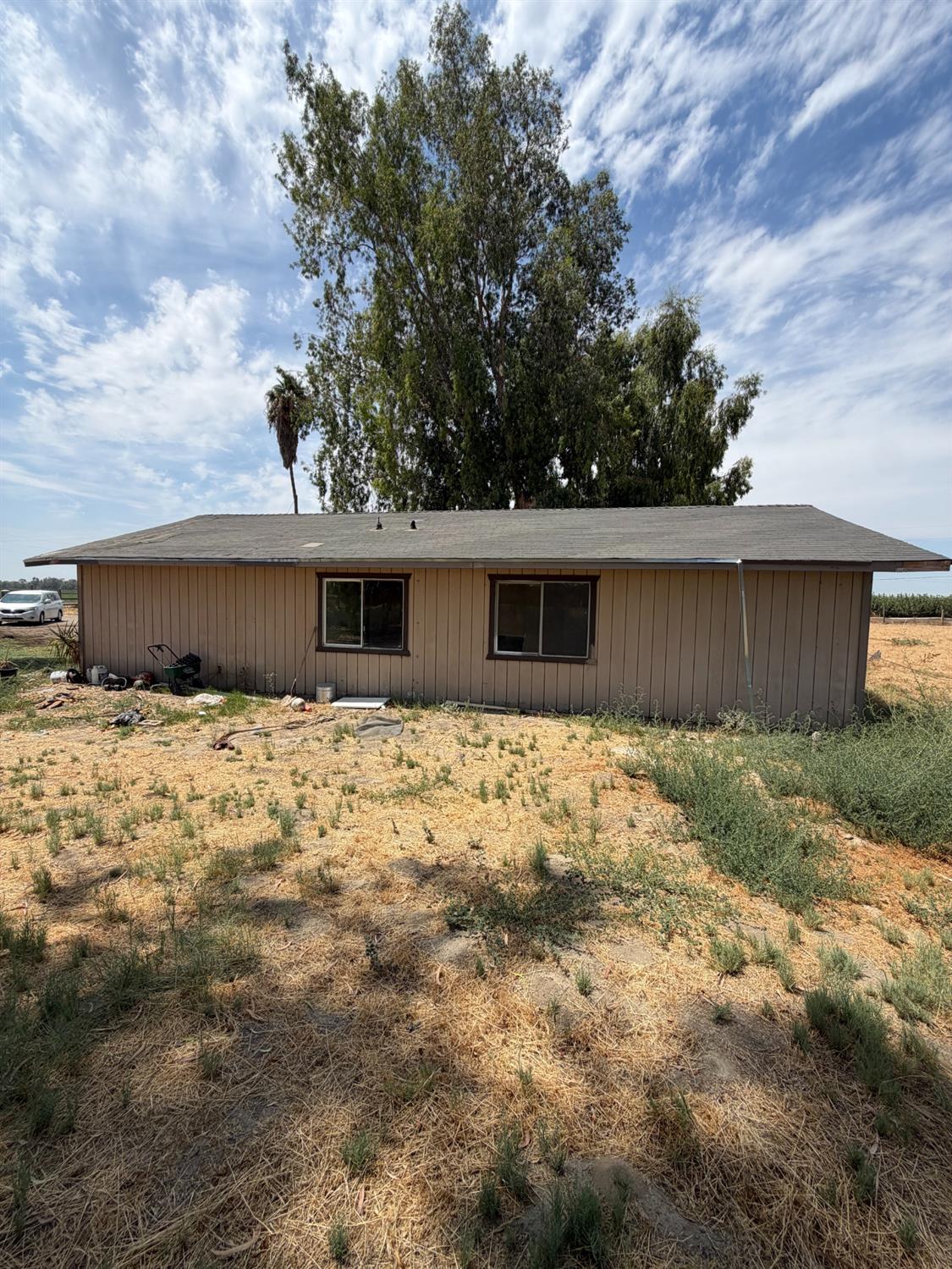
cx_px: 476
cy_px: 634
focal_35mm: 14
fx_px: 513
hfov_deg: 85.7
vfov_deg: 102.0
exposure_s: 1/928
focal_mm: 2.22
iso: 20
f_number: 2.2
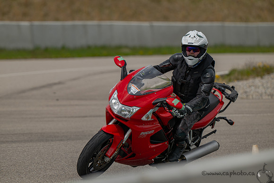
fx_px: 3045
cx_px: 137
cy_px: 92
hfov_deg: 5.2
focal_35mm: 400
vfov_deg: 3.4
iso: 180
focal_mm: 400
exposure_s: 1/1600
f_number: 6.3
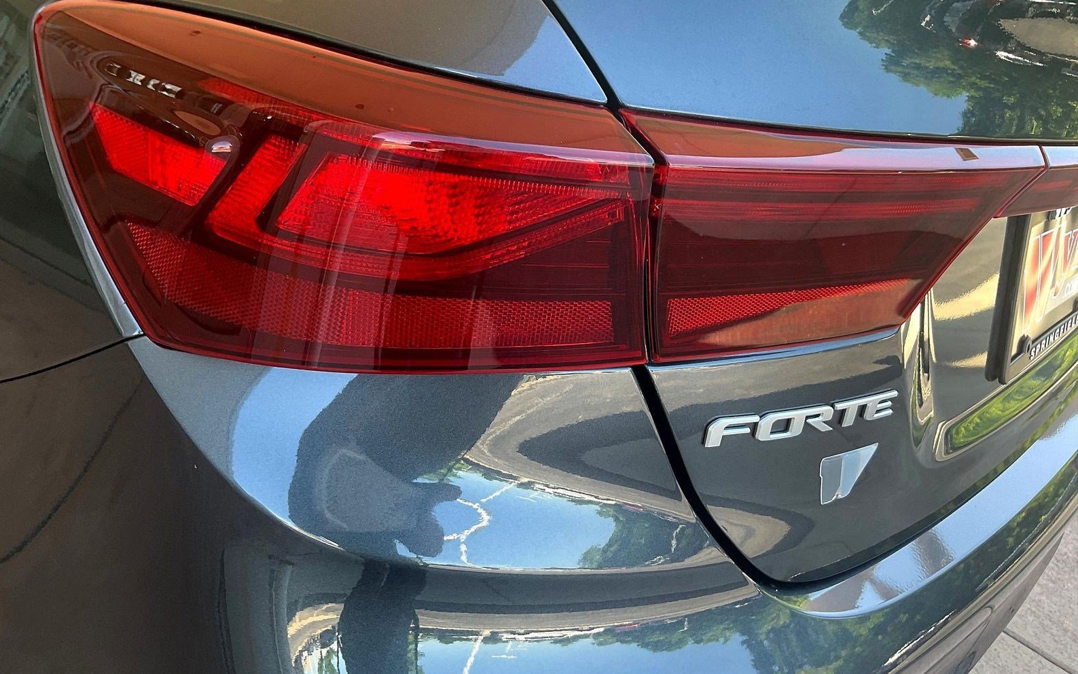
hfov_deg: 61.2
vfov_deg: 40.5
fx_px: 911
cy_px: 276
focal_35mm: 31
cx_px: 535
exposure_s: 1/122
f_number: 1.8
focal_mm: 3
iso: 40
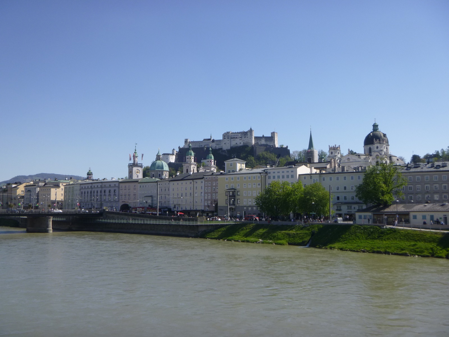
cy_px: 168
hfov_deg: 51.4
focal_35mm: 36
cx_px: 224
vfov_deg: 39.7
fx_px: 467
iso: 100
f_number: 4.4
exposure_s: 1/500
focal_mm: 6.4
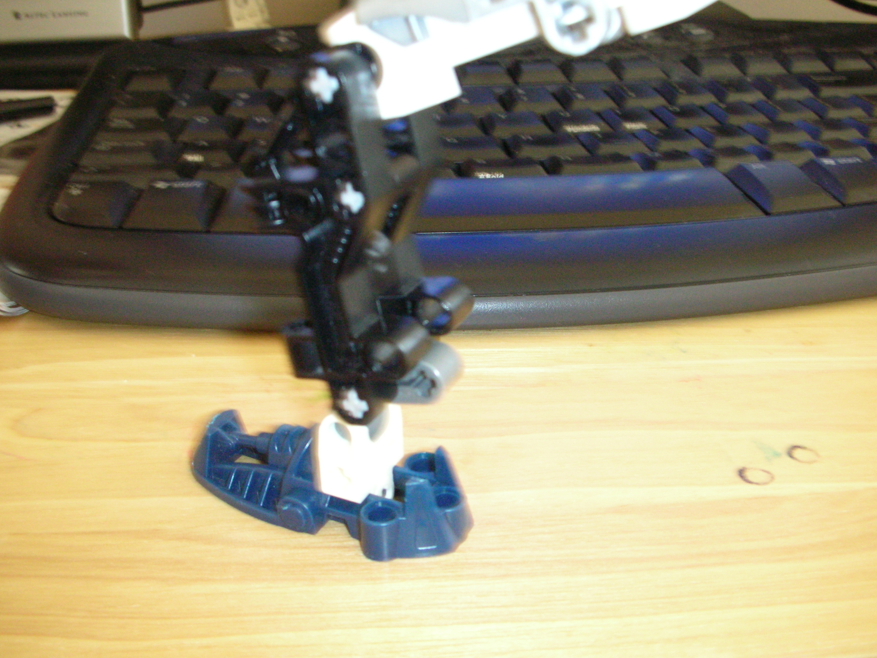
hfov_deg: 50.1
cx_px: 425
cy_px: 338
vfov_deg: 38.7
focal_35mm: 37
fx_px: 937
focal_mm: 5.8
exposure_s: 1/3.6
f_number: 3
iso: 200
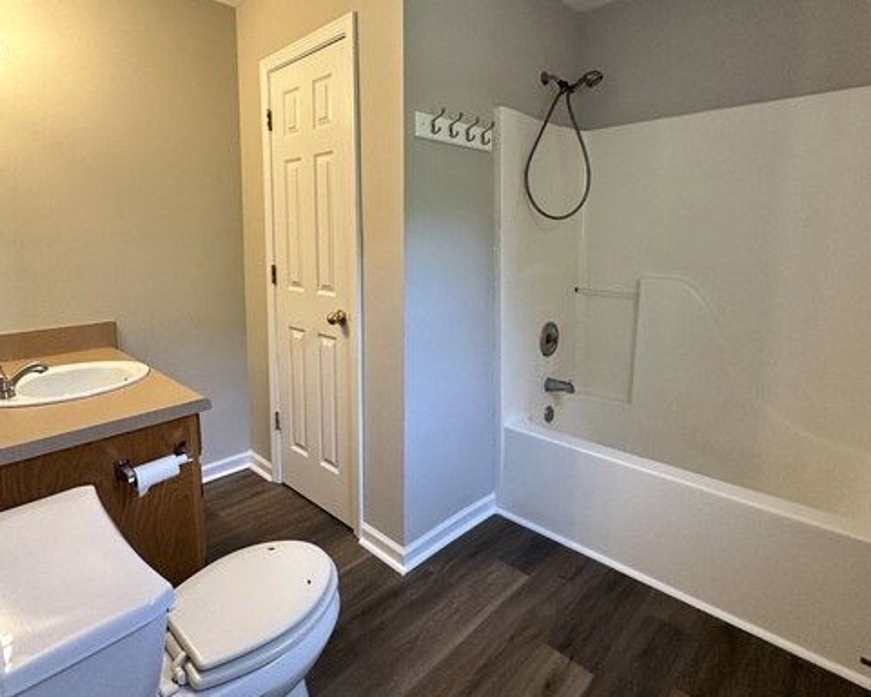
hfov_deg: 83.3
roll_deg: +0.3
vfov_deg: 70.1
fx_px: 490
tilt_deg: -4.9
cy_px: 279
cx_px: 436
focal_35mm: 19
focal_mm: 2.22
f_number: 2.2
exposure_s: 1/120
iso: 250
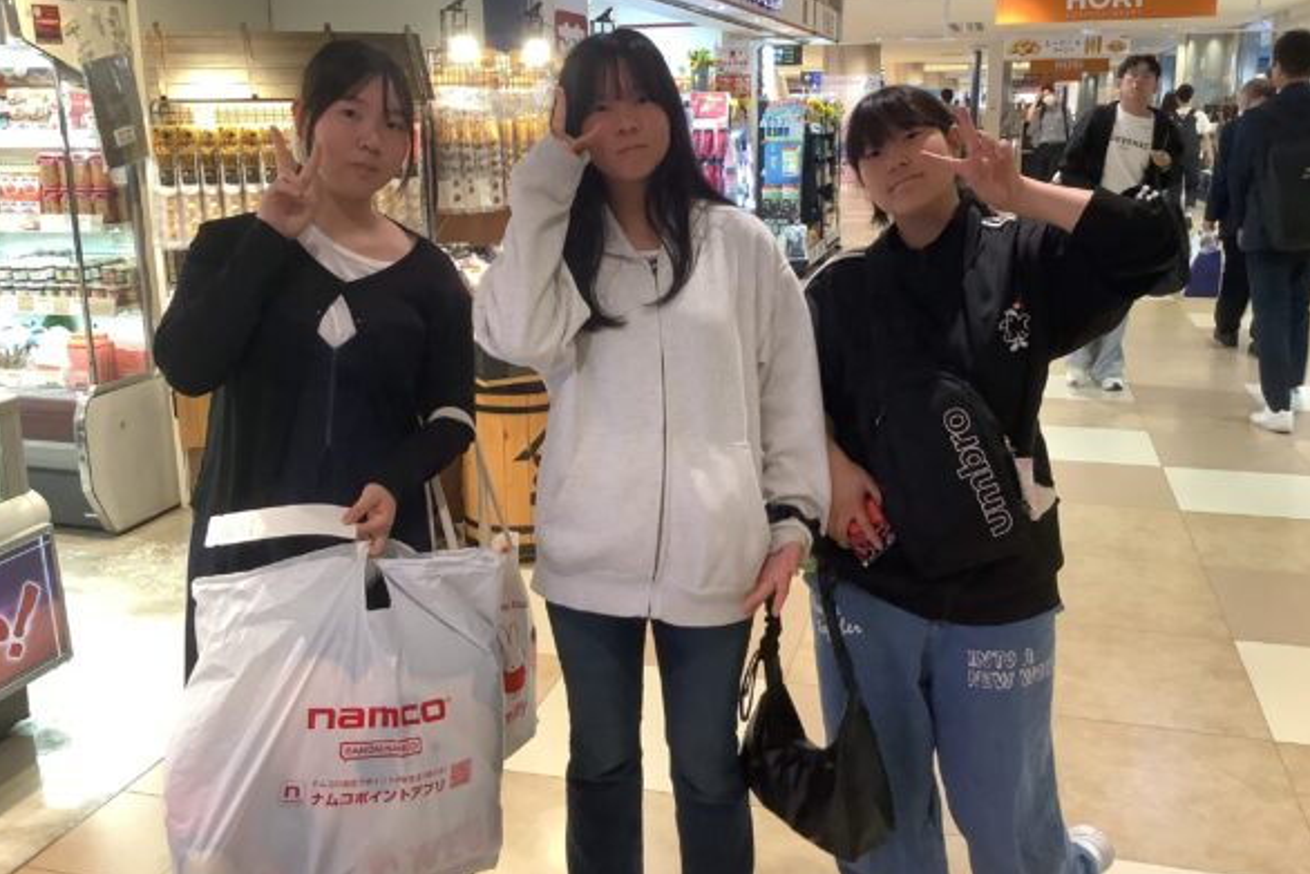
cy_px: 382
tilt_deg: -14.4
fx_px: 1201
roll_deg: +1.4
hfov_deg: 57.2
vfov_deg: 39.9
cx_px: 646
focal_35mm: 33
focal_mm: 3.3
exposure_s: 1/60
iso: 200
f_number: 2.4
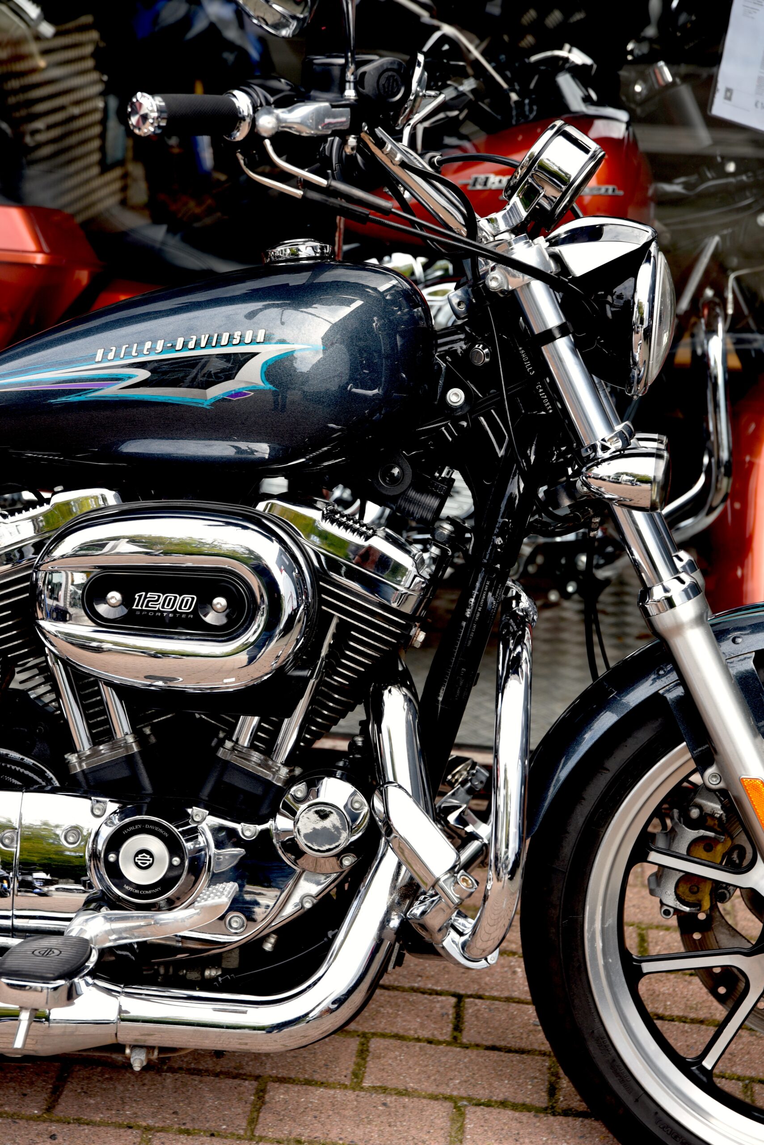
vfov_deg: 28.8
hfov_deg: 19.5
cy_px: 572
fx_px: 2226
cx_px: 382
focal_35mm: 70
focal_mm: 70
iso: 200
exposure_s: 1/125
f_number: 5.6
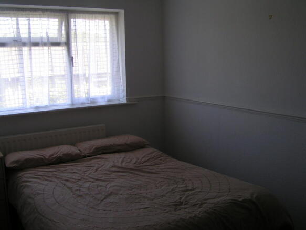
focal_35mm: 38
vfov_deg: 37.7
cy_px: 115
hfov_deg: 49.0
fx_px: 336
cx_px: 153
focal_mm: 5.8
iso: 50
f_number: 3.5
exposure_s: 1/60
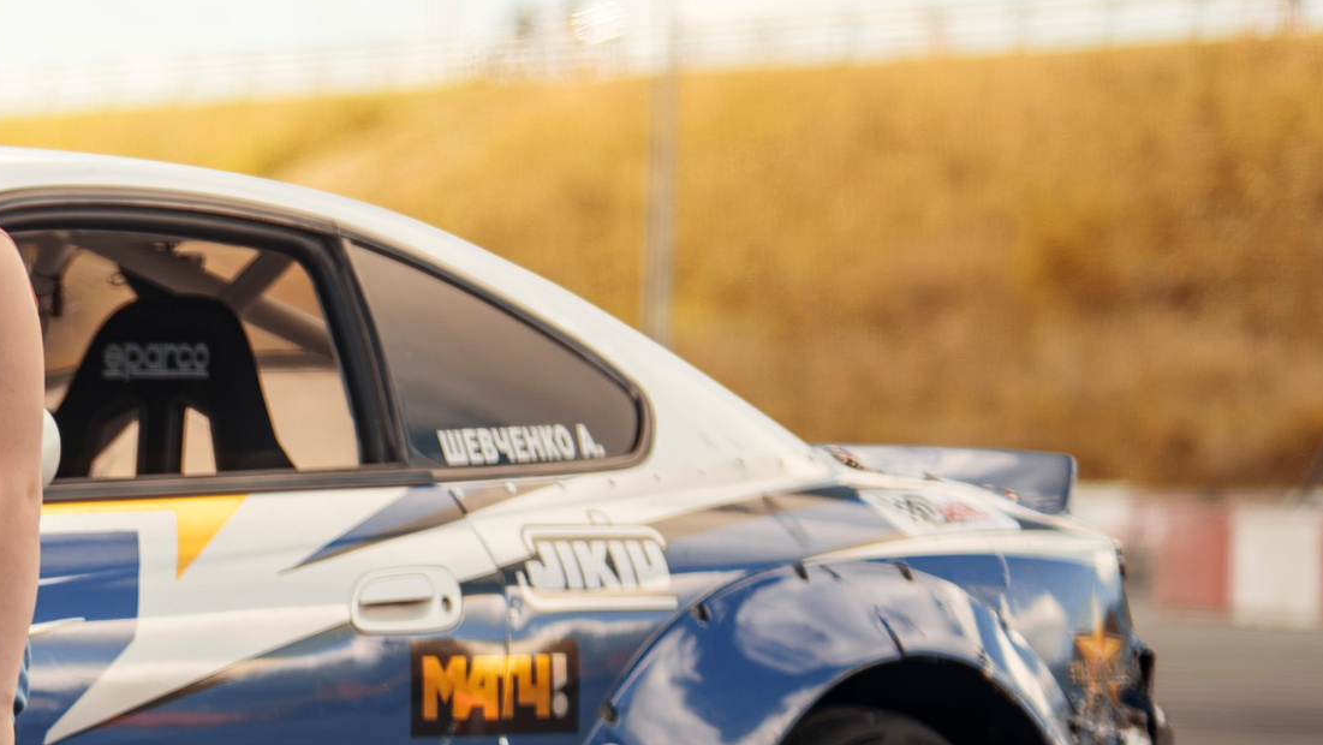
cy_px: 612
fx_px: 7264
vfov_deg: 5.9
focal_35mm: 207
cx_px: -111
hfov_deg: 10.3
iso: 100
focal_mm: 85
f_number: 1.8
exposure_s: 1/200
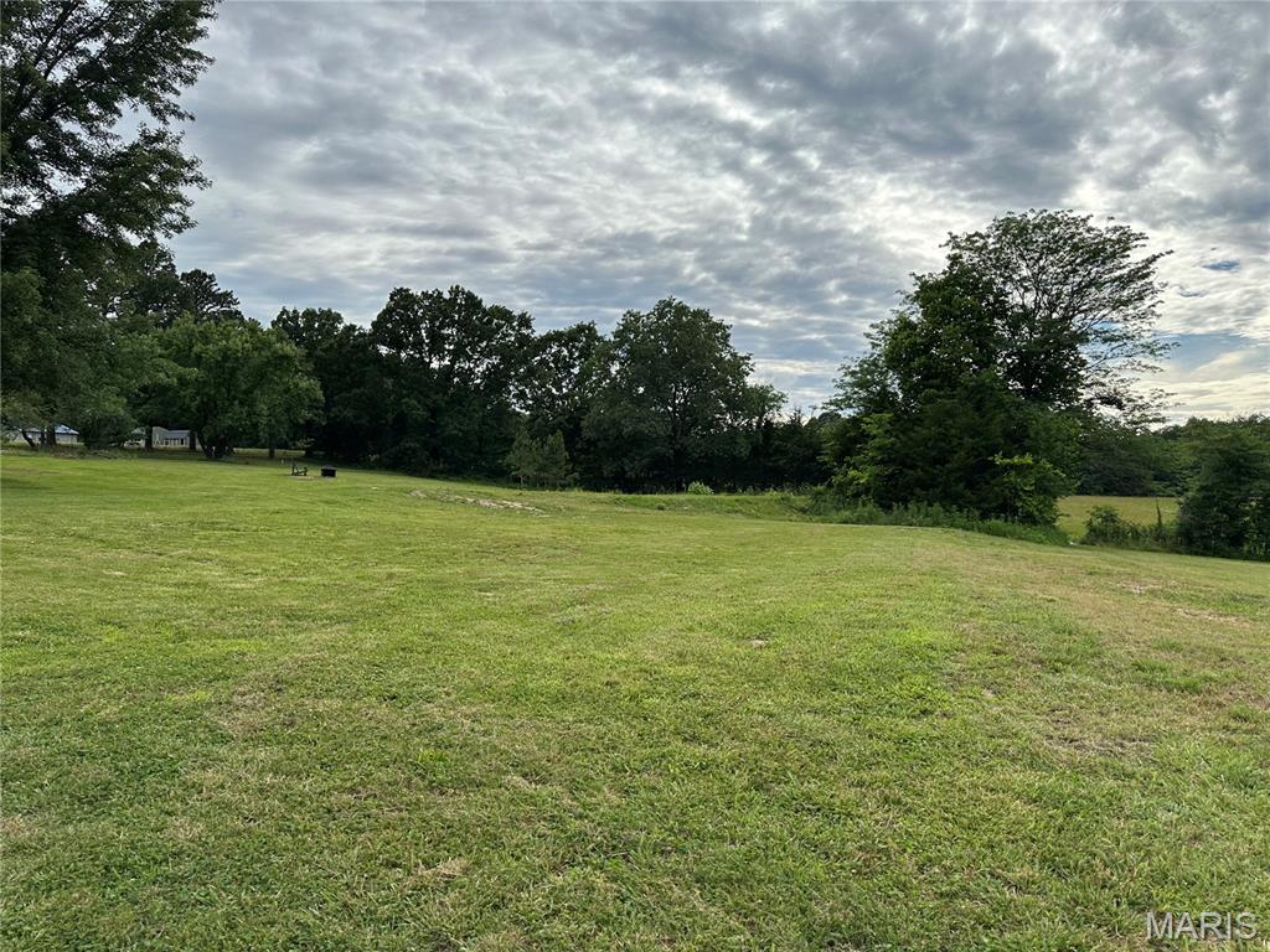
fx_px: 881
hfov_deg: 71.6
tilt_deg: +1.1
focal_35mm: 24
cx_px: 635
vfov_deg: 56.8
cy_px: 476
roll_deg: -0.2
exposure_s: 1/5848
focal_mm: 6.86
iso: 80
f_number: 1.78
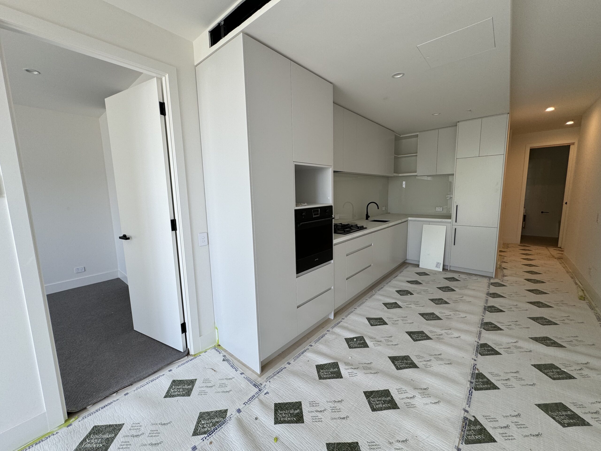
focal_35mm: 14
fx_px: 243
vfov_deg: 85.7
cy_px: 226
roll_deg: +0.9
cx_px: 300
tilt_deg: -7.6
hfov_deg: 102.1
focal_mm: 2.22
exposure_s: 1/100
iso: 50
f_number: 2.2
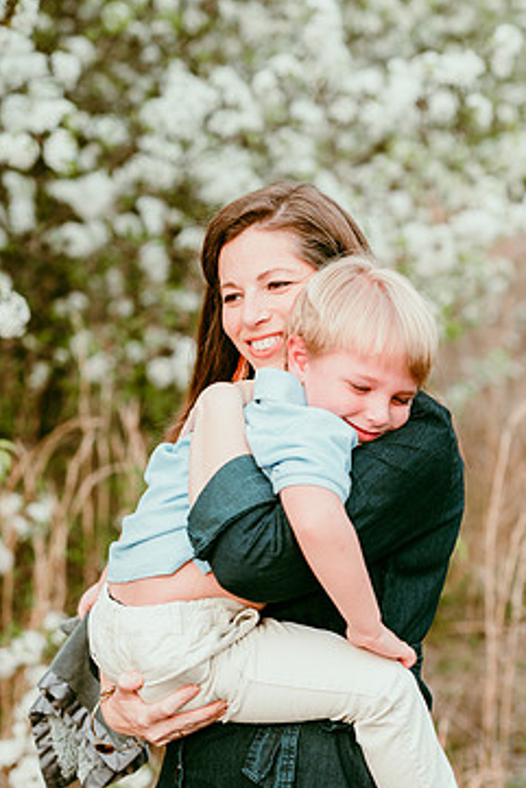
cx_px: 286
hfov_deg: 12.9
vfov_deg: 19.3
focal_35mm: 106
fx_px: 2321
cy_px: 463
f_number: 3.2
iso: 100
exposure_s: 1/160
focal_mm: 85
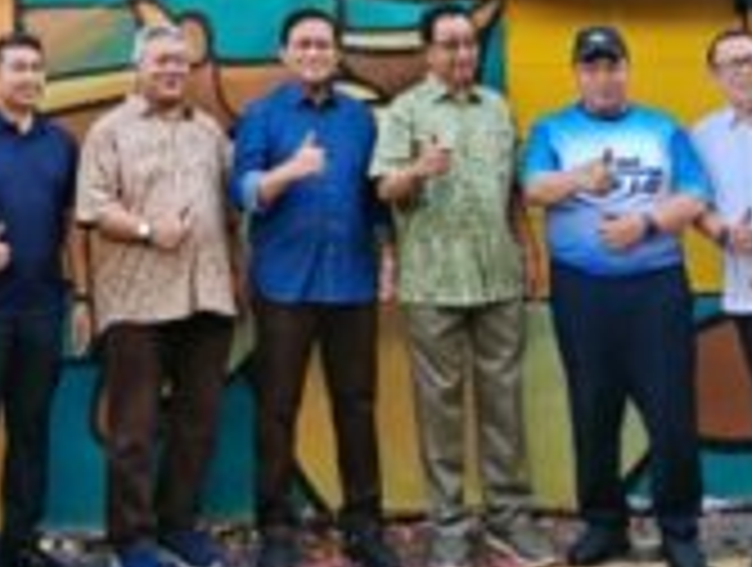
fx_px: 936
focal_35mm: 43
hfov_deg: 43.4
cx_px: 284
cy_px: -40
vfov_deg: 30.5
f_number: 2
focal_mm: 1.82
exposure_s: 1/100
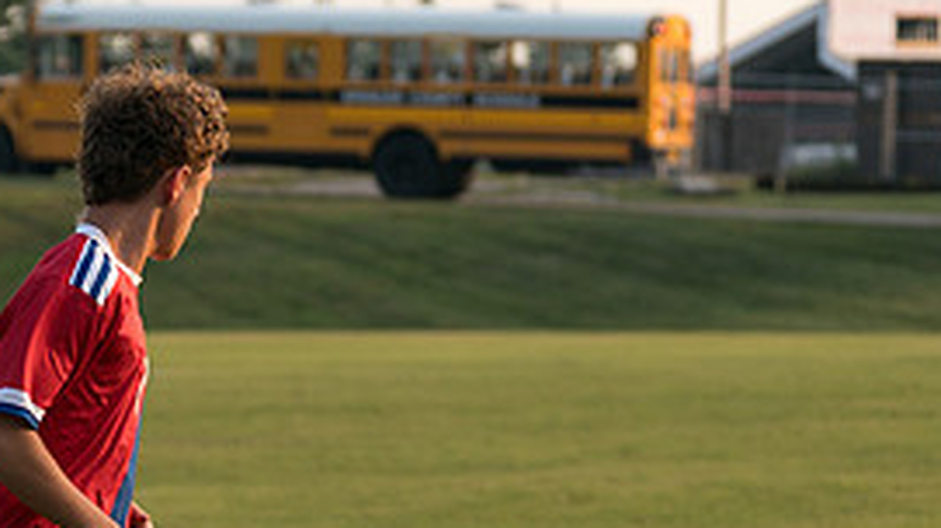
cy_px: 478
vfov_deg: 4.8
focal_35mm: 250
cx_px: 147
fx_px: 6234
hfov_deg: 8.6
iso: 200
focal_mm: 70
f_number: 2.8
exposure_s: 1/1250
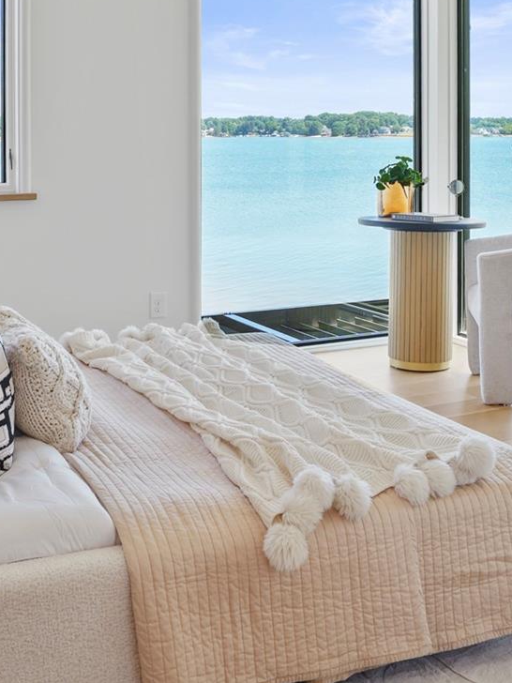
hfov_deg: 31.5
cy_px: 147
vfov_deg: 39.8
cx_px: 244
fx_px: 907
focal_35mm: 46
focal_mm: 17
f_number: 9
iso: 100
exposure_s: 1/5
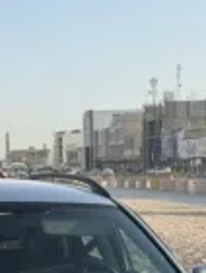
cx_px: 70
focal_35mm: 136
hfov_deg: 10.9
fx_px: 1077
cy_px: 350
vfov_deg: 14.0
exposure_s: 1/2146
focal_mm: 6.76
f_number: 1.78
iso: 64
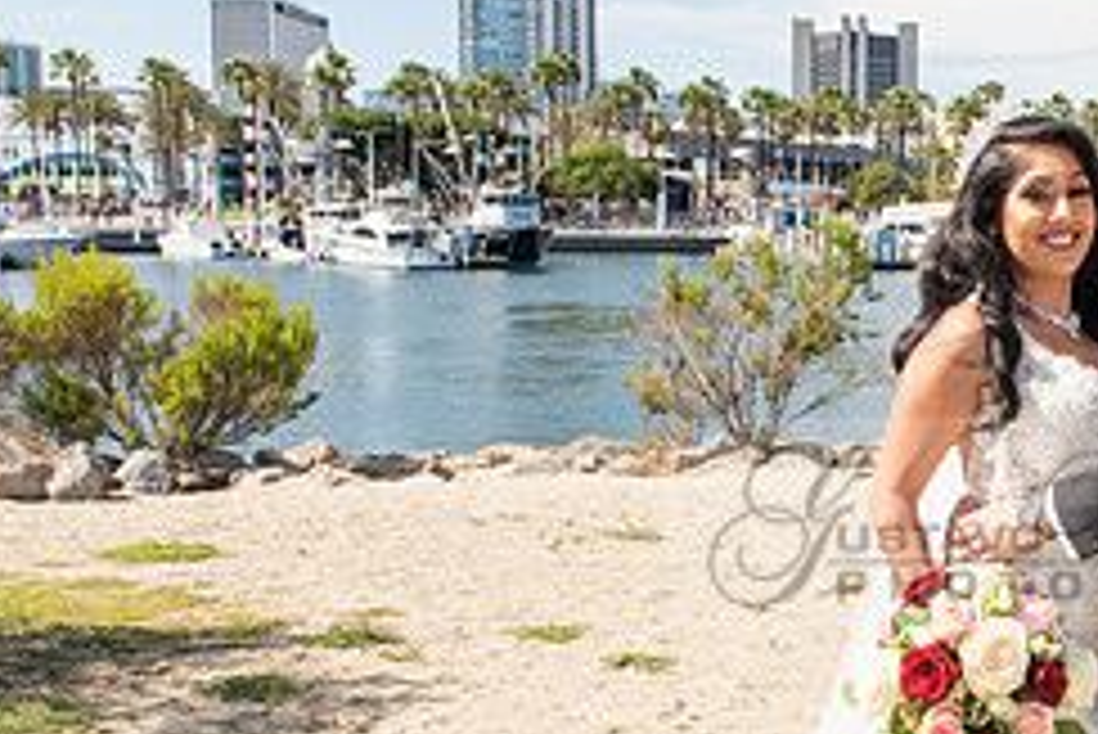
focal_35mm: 57
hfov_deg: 32.6
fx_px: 1739
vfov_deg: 23.6
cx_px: 1062
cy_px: 525
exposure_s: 1/200
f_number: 11
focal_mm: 24
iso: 200
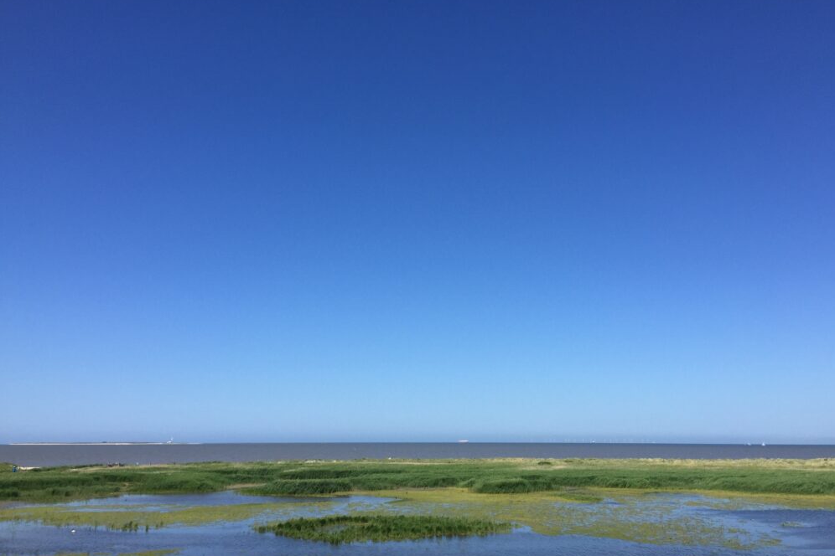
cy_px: 311
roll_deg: -1.0
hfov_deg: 60.3
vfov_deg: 42.3
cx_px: 428
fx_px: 719
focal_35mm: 31
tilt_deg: +8.3
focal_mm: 4.15
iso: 32
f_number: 2.2
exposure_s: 1/2475
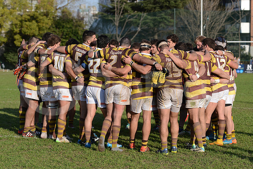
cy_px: 84
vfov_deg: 9.5
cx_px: 126
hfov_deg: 14.2
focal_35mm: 145
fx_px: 1019
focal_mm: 145
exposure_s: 1/2000
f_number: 4
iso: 320
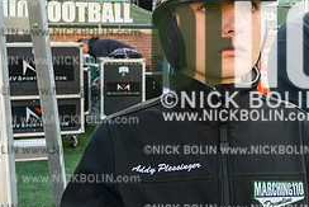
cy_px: 61
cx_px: 241
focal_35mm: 57
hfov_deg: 34.1
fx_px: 490
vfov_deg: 23.6
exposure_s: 1/60
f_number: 9
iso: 320
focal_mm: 24
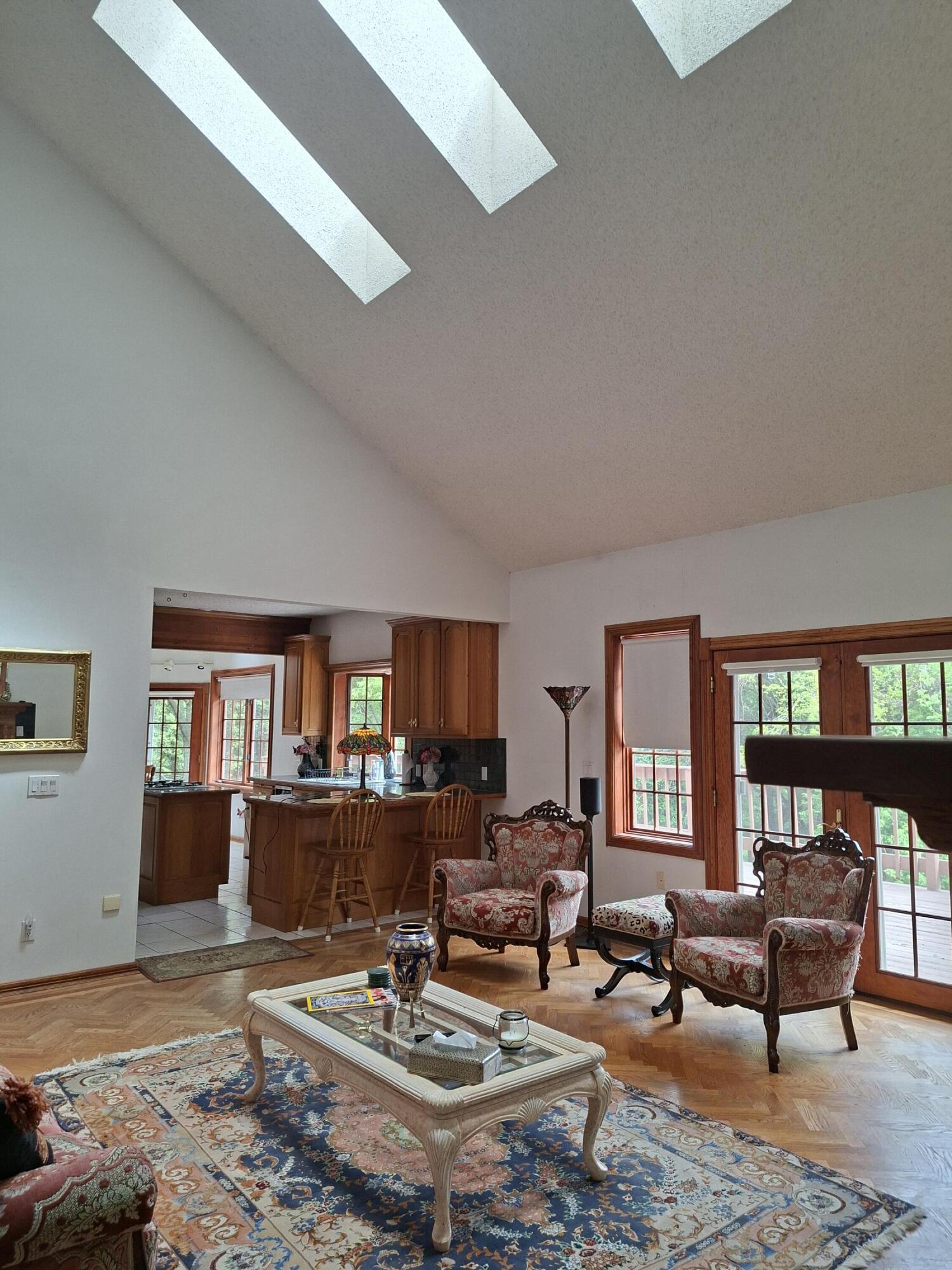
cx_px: 476
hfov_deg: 58.9
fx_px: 843
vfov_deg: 73.9
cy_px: 635
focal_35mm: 23
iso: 64
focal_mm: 5.54
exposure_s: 1/120
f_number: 1.8
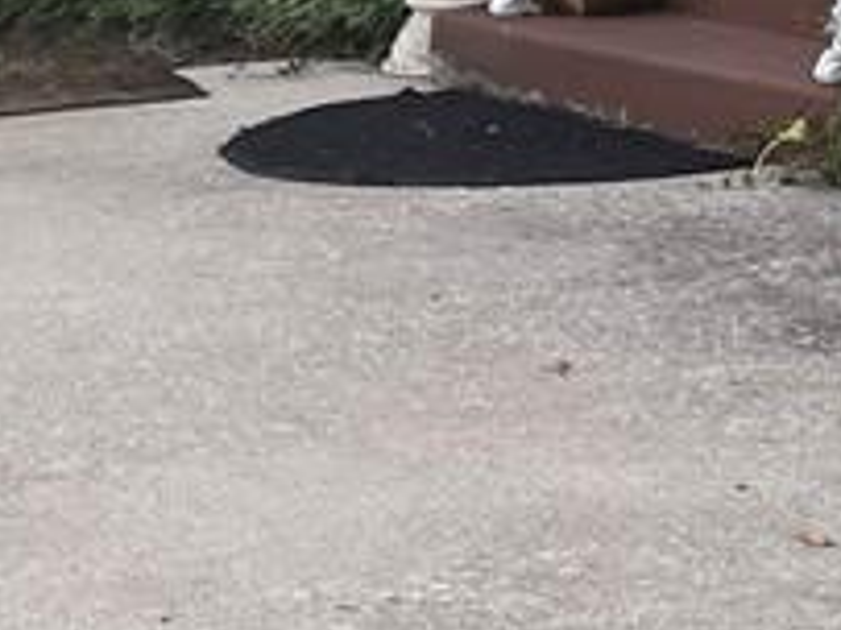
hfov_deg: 14.2
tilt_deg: +2.4
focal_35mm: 131
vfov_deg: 10.4
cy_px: -647
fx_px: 3181
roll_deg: -2.1
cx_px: 1222
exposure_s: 1/353
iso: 50
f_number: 1.6
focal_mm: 5.1
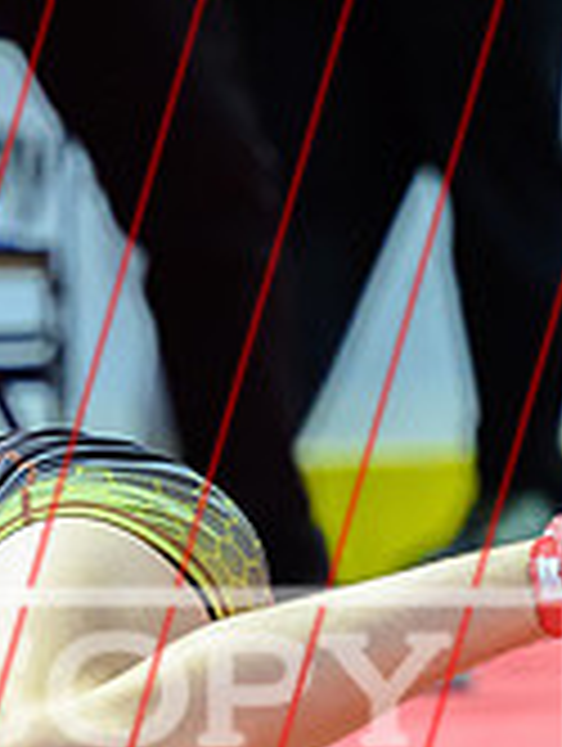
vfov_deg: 2.6
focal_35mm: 776
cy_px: 730
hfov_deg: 1.9
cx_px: -478
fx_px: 16755
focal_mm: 155
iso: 4500
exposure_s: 1/800
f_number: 2.8
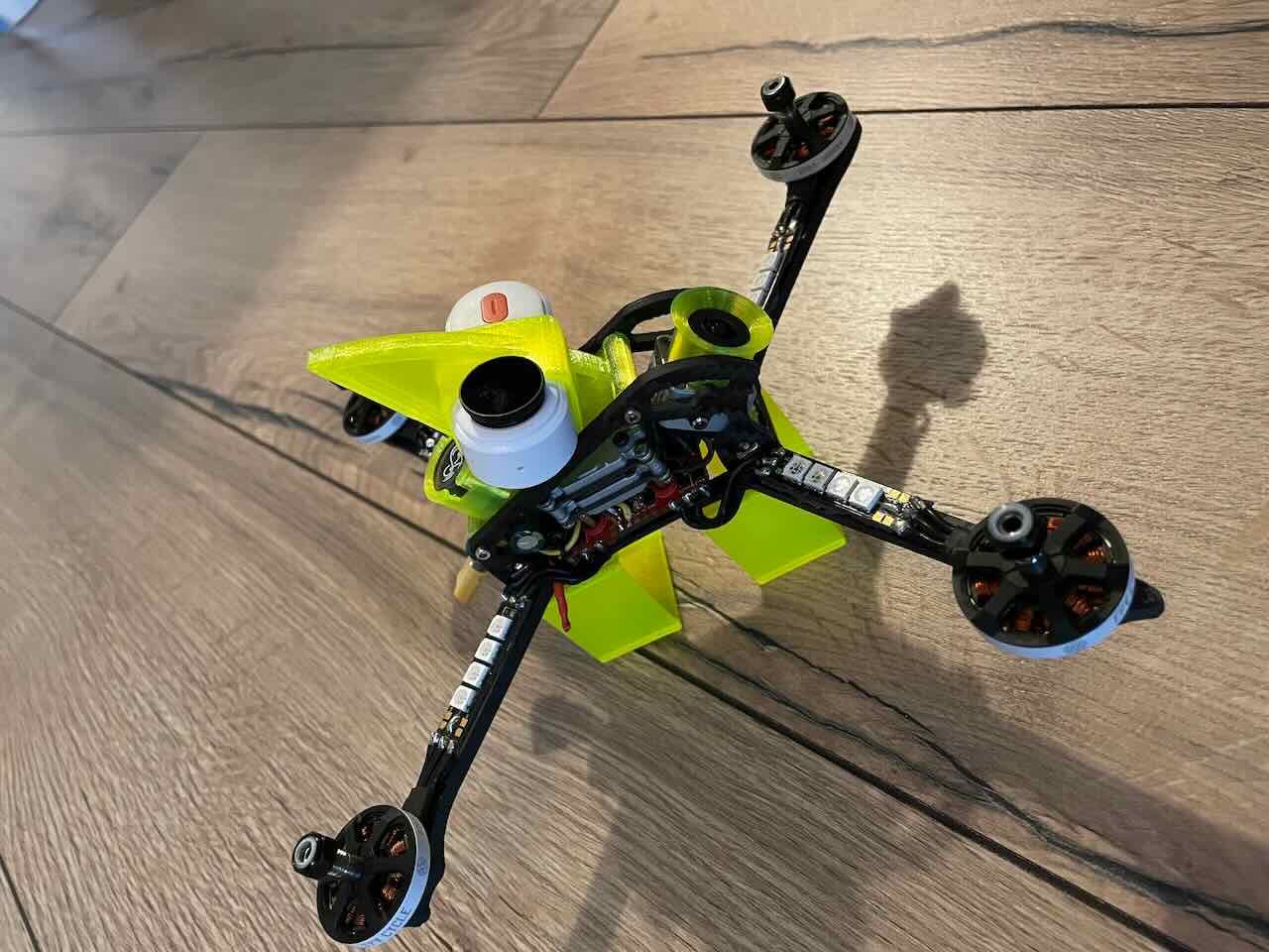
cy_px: 476
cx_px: 634
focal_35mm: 26
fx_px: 953
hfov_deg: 67.3
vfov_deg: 53.1
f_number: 1.6
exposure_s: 1/33
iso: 500
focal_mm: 4.2
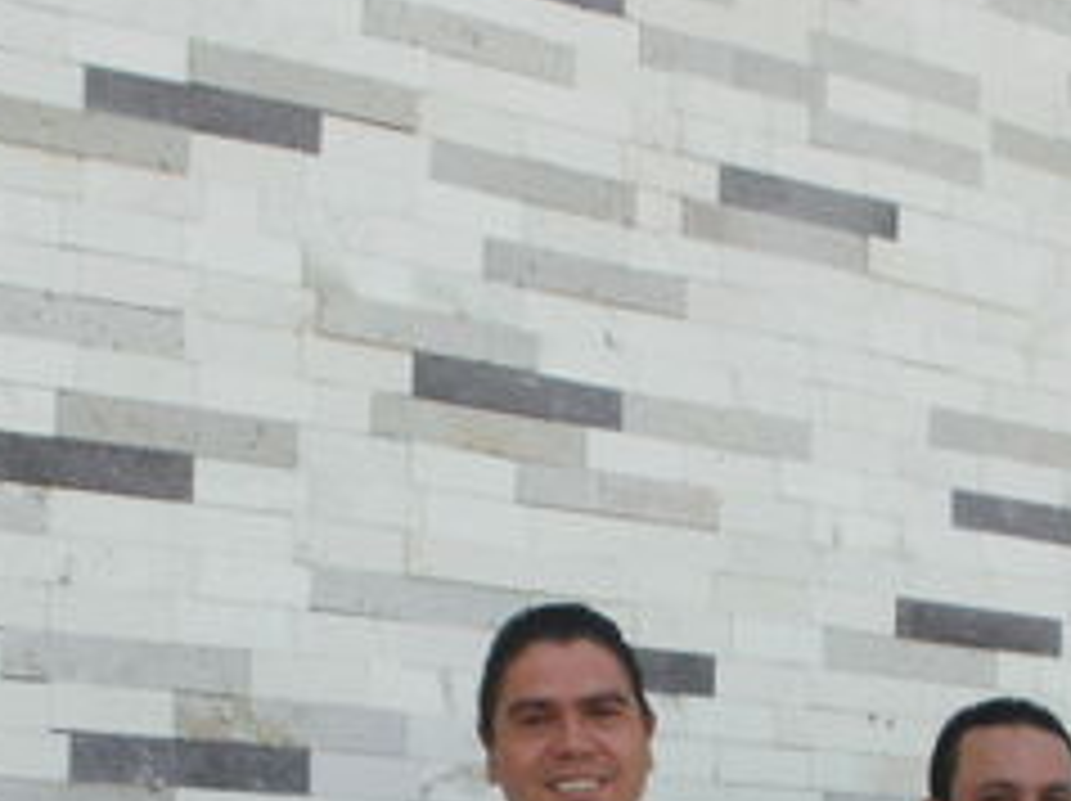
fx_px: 2998
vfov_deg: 14.6
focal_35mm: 97
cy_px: 1044
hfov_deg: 20.3
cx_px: 544
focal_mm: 6.3
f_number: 5.6
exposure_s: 1/160
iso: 100
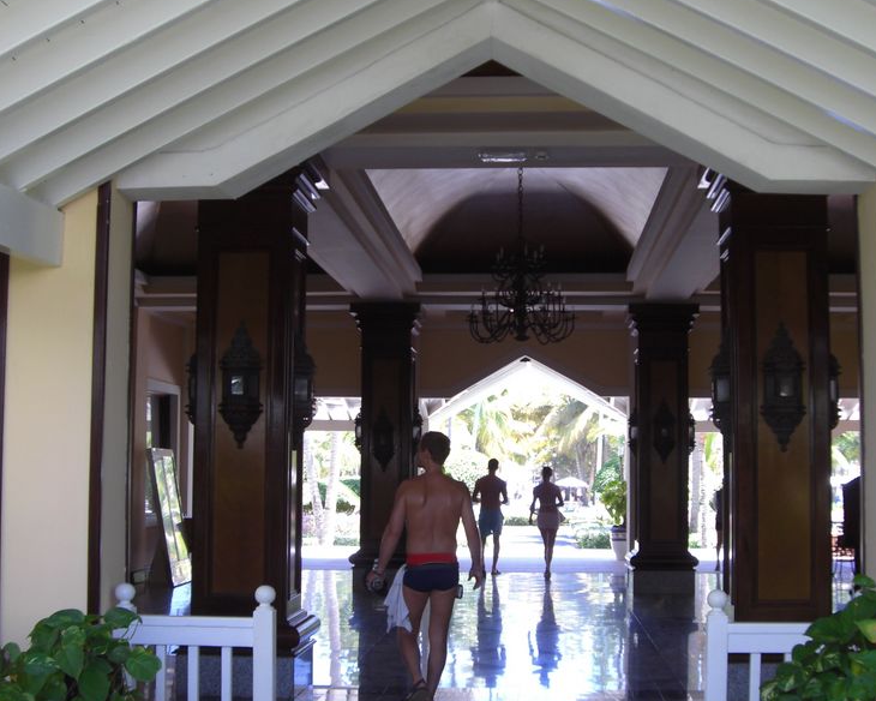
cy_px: 347
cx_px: 451
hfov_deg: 36.0
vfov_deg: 29.1
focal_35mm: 52
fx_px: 1348
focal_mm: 6.2
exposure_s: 1/100
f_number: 2.7
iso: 64
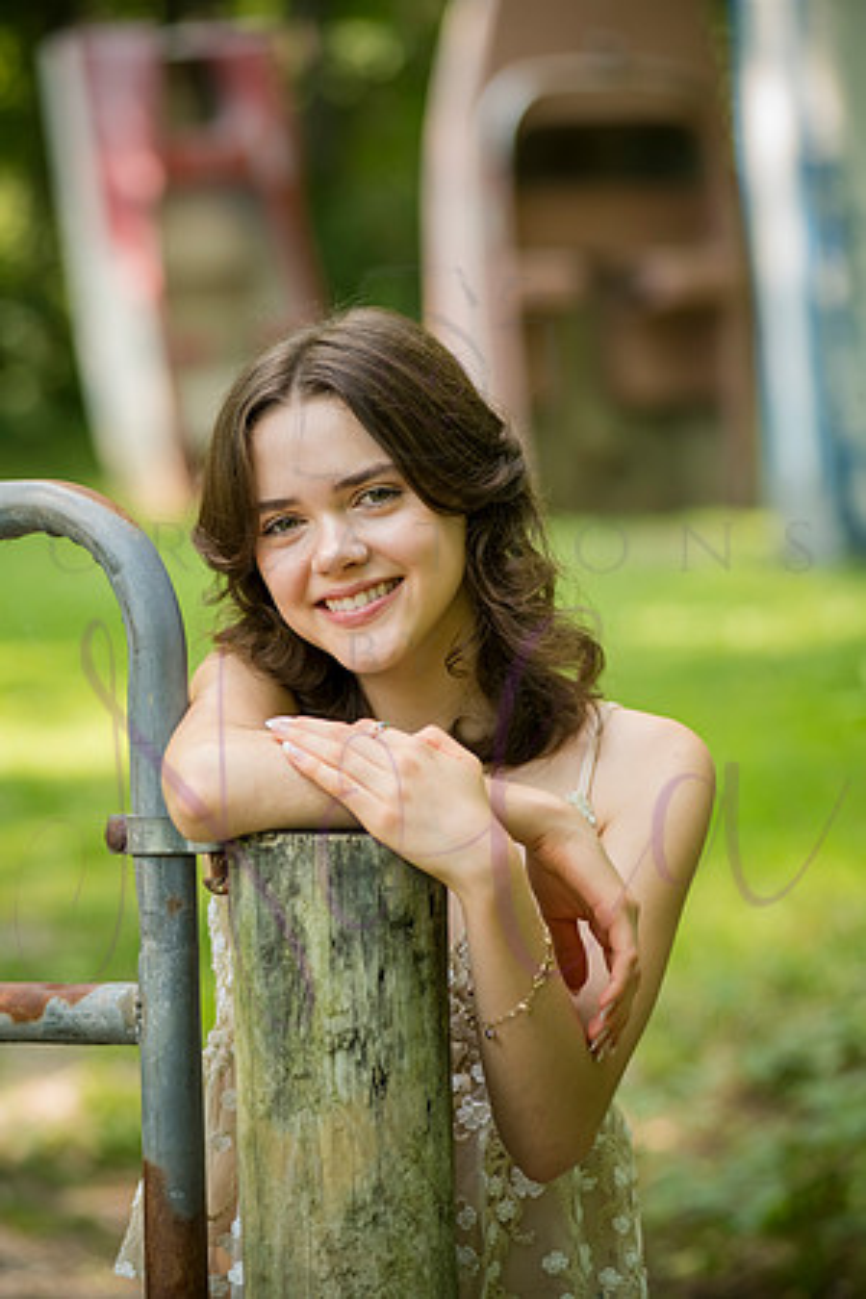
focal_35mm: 112
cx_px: 433
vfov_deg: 18.3
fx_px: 4041
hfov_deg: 12.2
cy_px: 650
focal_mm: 112
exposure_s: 1/320
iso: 400
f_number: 4
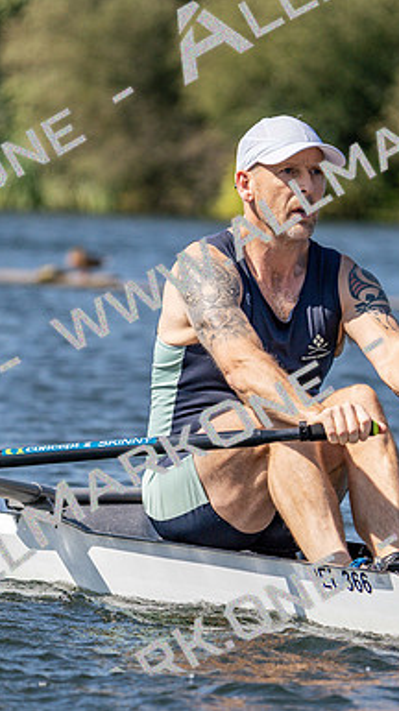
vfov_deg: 5.3
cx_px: 279
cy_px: 356
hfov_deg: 3.0
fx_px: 7651
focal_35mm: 406
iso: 250
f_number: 5.6
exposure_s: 1/2000
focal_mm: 257
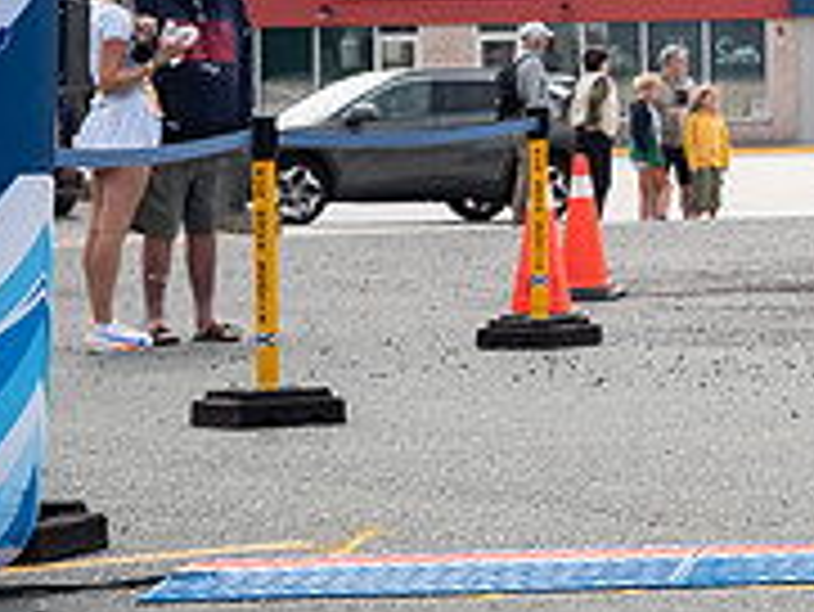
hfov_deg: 9.1
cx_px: 1596
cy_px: -23
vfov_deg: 7.2
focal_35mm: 205
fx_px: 4824
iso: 800
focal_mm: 52
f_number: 4
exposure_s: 1/3200
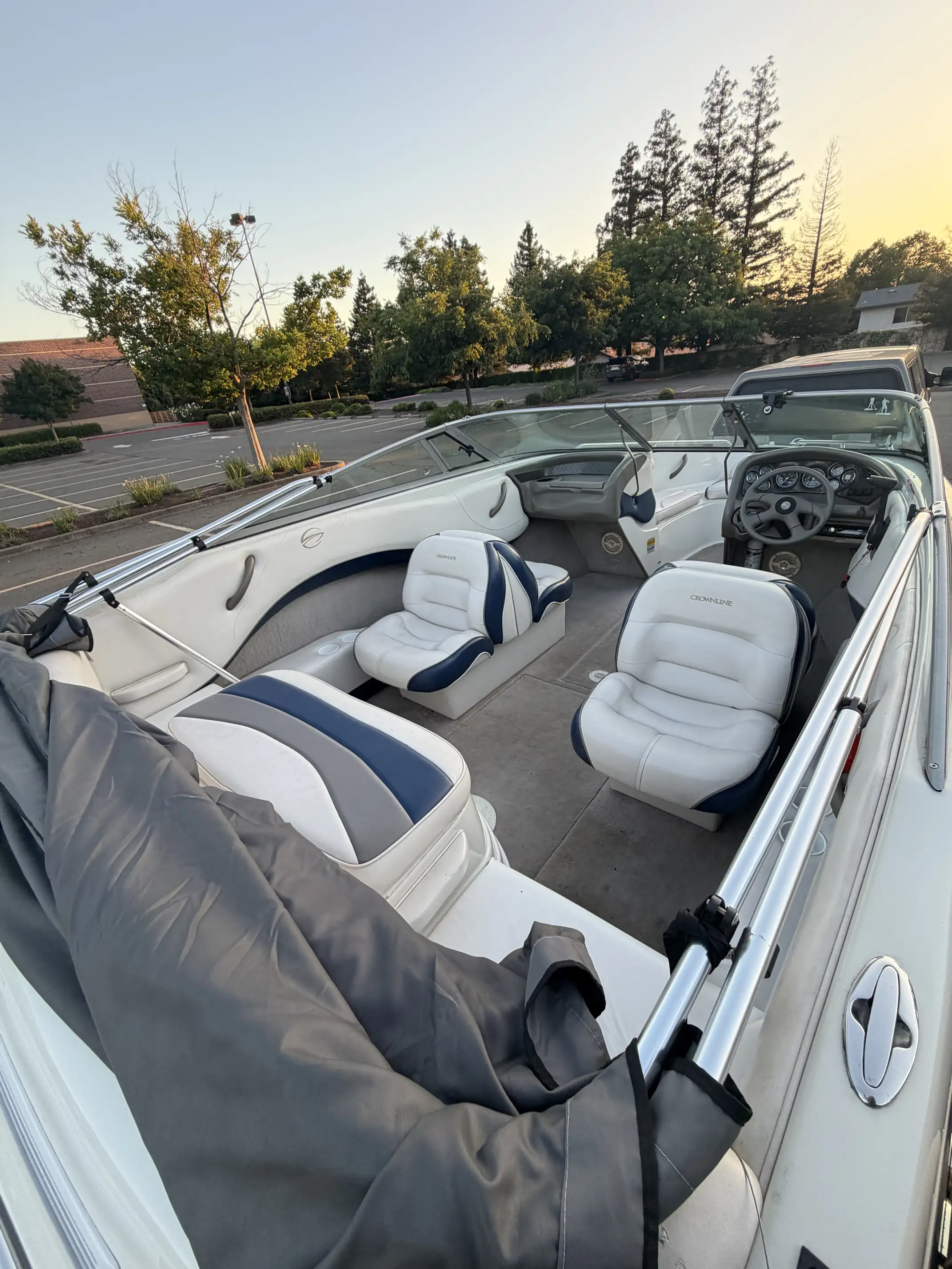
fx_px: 513
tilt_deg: -28.5
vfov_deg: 102.1
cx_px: 476
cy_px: 634
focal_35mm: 14
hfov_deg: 85.7
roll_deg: +7.5
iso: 80
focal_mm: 2.22
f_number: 2.2
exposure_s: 1/121
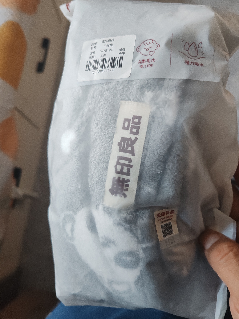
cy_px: 160
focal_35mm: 27
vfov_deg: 65.3
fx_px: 249
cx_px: 120
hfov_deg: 51.4
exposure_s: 1/50
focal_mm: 6.12
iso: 3200
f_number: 1.9
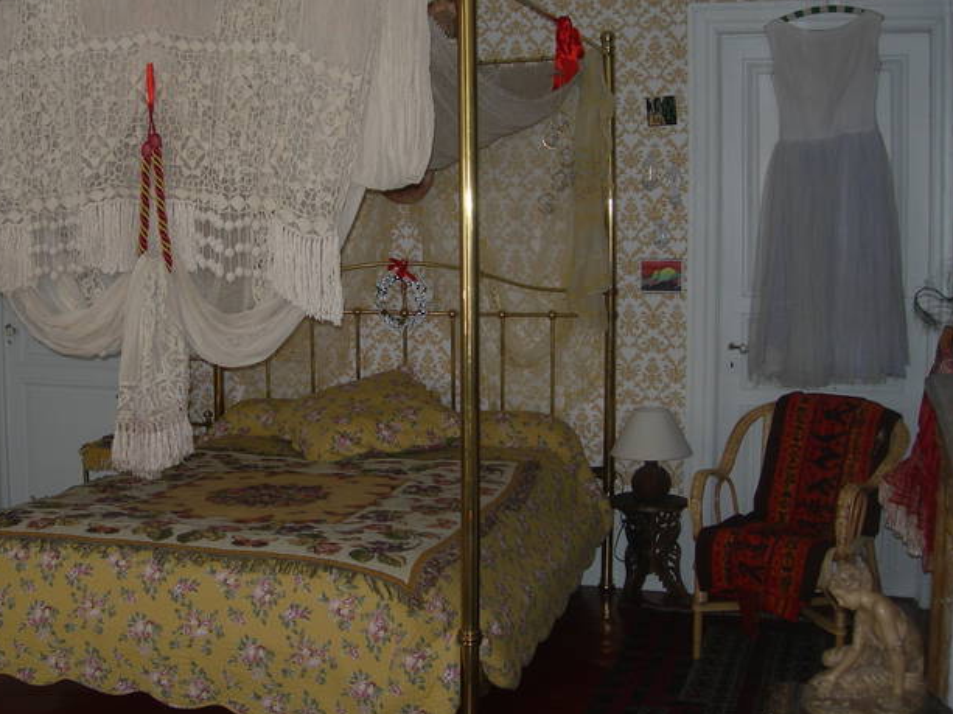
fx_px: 1348
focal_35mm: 49
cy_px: 299
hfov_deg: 38.6
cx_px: 344
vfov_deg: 29.6
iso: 51
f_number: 2.8
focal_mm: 7.8
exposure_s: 1/60.1
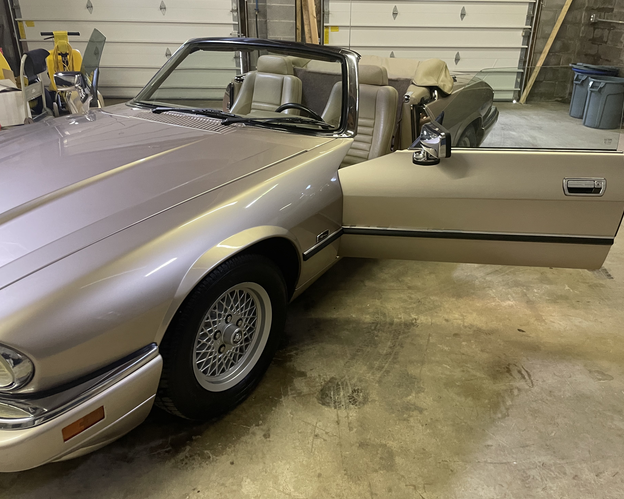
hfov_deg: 62.1
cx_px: 337
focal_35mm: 28
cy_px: 250
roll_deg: -0.1
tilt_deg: -23.1
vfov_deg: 51.5
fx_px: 517
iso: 250
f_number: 1.6
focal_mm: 4.2
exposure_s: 1/60
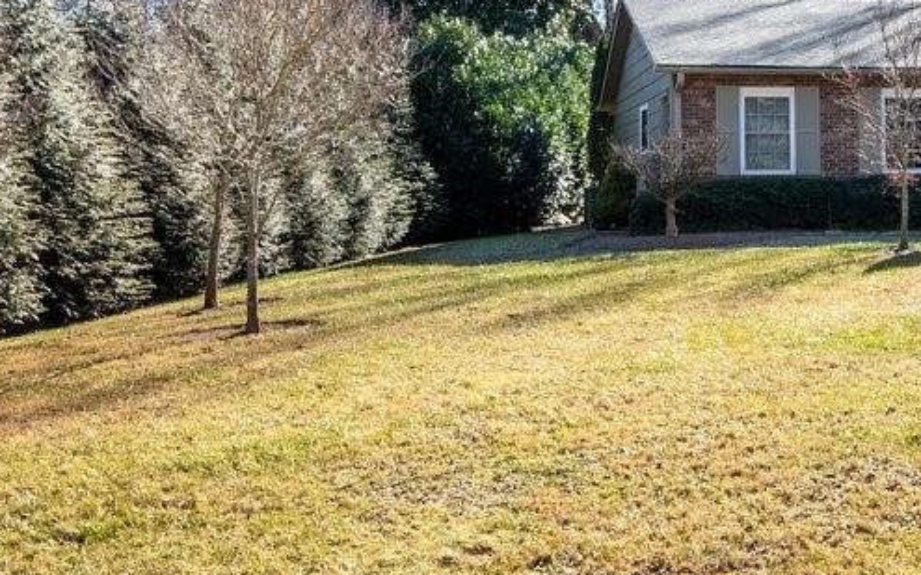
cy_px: 167
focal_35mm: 59
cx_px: 895
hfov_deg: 32.2
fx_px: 1480
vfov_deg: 21.8
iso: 200
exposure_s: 1/80
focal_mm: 14
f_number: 8
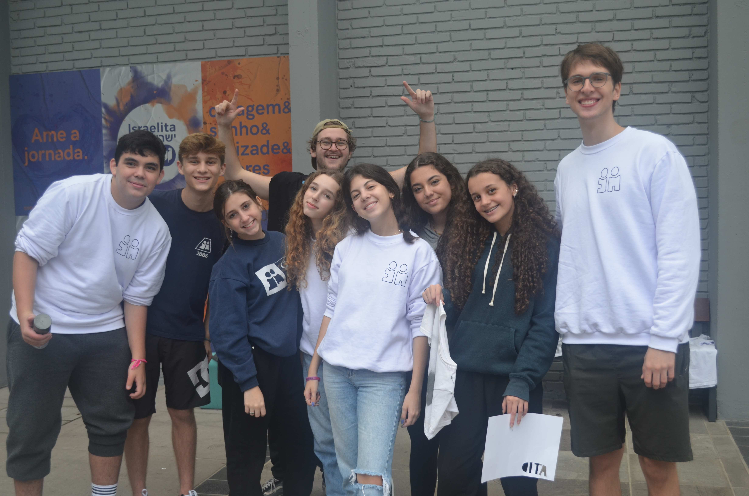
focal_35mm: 44
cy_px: 248
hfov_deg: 45.0
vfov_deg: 30.7
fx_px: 903
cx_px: 374
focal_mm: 29
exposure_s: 1/80
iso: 400
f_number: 4.5
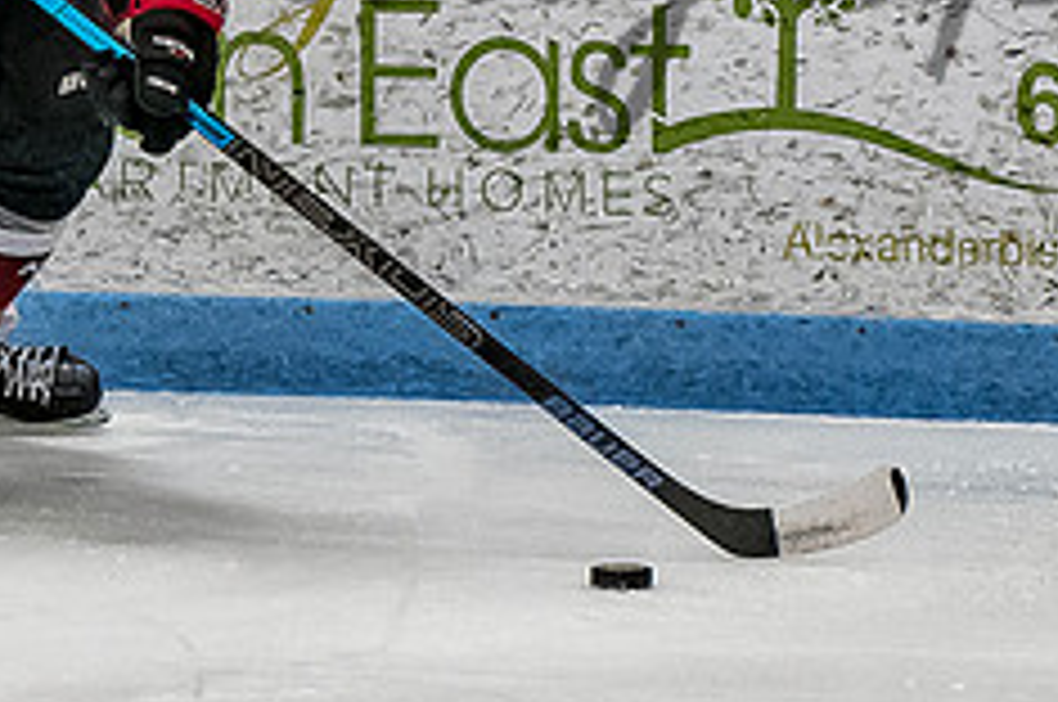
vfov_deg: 1.9
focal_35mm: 704
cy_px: -208
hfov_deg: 2.9
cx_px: 60
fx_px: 20661
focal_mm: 102
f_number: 3.5
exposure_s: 1/800
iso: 1600
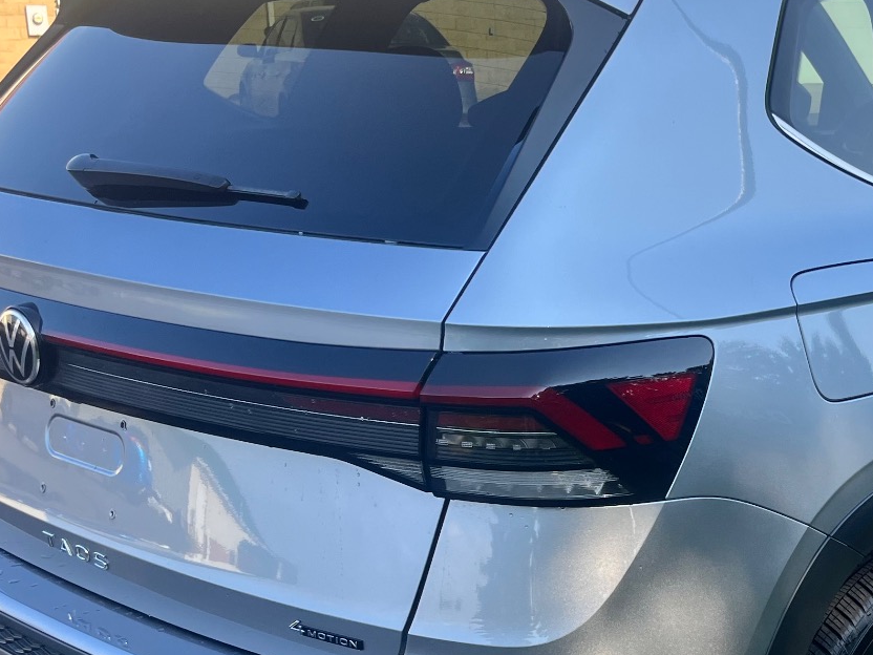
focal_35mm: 60
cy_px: 458
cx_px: 687
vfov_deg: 24.2
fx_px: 1513
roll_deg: +1.1
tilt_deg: -16.4
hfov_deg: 31.4
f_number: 1.6
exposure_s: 1/793
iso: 50
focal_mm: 5.1
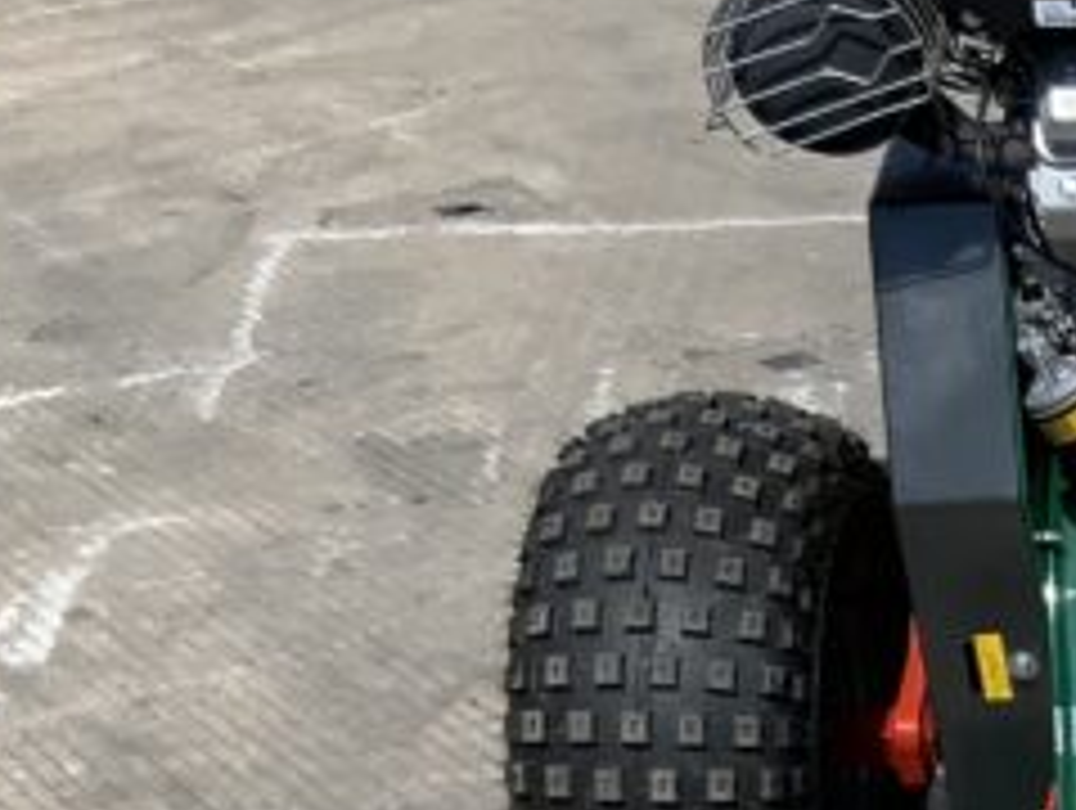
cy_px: 1008
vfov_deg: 11.7
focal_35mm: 124
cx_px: 1954
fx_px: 3860
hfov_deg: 14.0
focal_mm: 3
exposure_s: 1/1730
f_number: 1.8
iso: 16
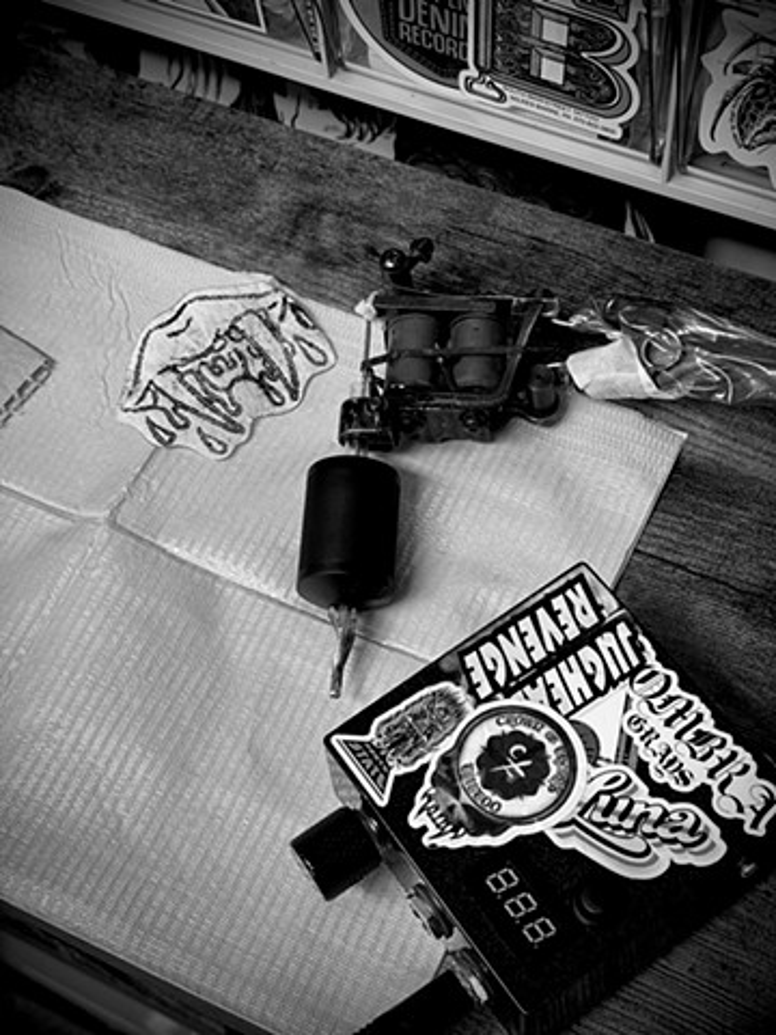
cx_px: 388
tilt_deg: -60.4
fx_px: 1554
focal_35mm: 52
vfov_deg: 36.8
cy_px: 518
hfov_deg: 28.0
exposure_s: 1/60
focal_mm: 6
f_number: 1.6
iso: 80
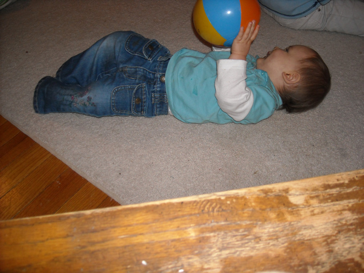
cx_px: 182
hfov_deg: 52.6
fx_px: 368
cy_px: 136
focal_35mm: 35
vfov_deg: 40.7
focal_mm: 5.7
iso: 200
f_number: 2.8
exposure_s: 1/60
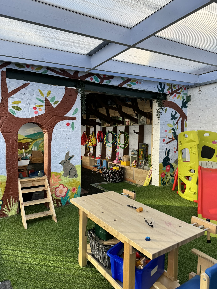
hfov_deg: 56.8
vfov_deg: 71.6
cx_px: 108
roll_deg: +1.3
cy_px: 144
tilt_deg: -0.9
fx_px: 201
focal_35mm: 24
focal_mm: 6.86
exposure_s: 1/518
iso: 80
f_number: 1.78
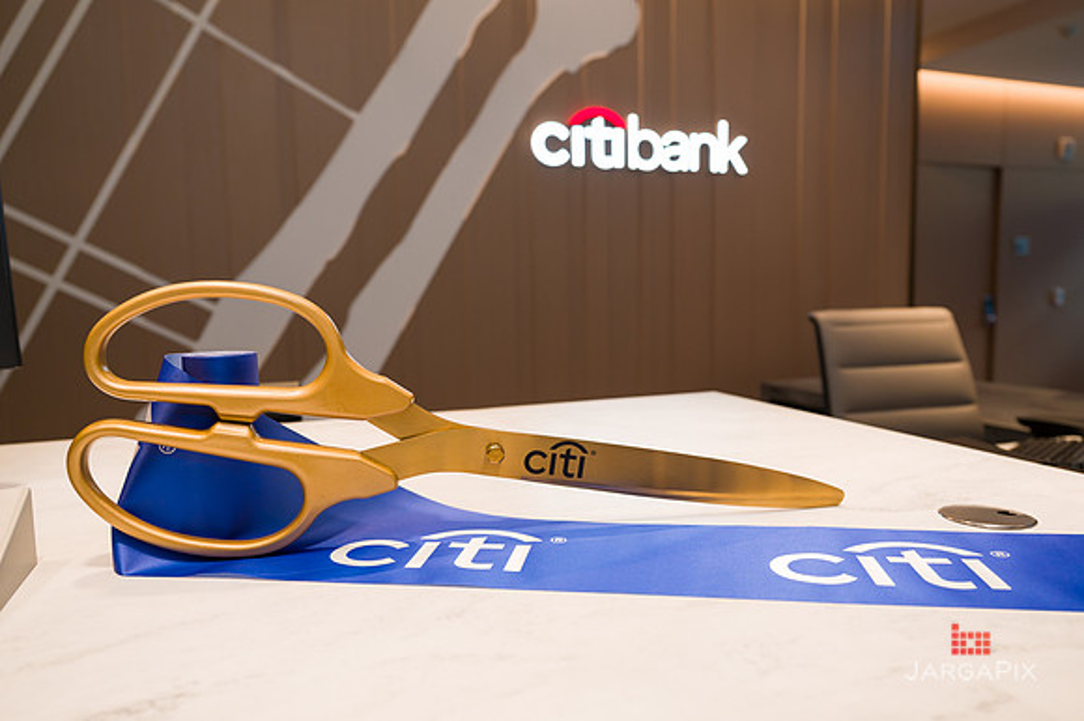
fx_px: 772
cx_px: 553
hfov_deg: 70.1
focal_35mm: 26
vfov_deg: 50.1
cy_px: 366
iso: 400
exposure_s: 1/200
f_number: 3.5
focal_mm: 24
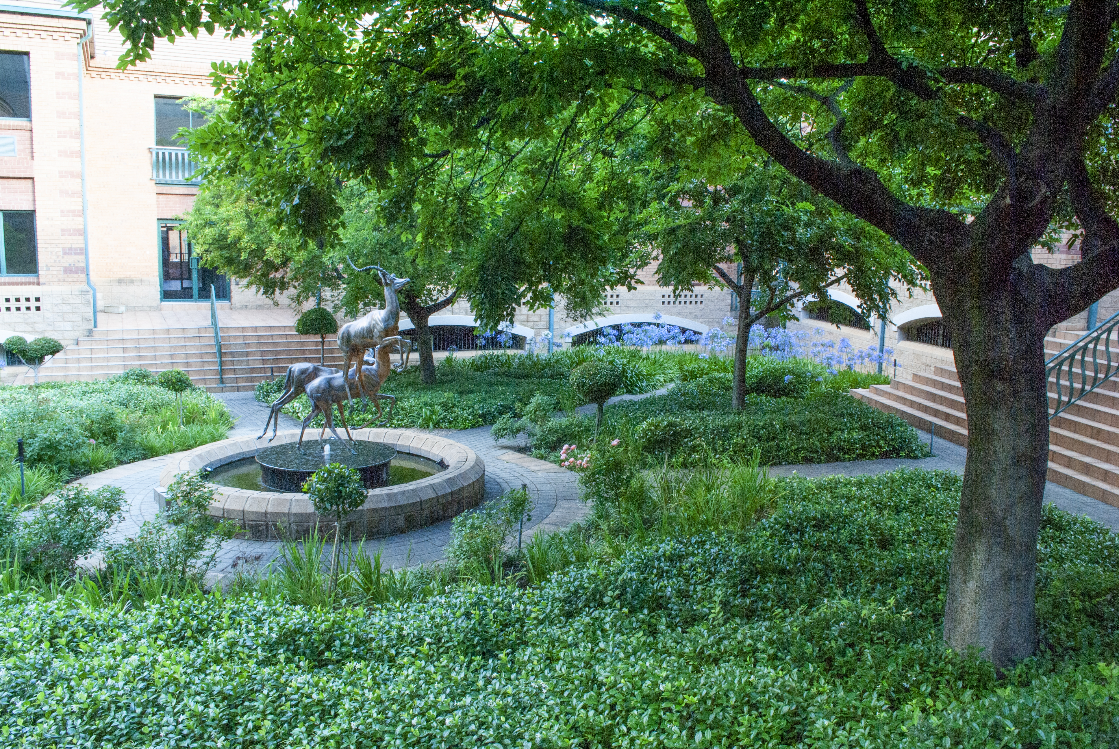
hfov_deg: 67.3
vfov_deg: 48.0
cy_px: 374
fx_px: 840
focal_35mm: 27
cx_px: 560
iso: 100
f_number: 22
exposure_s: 1/8
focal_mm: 18
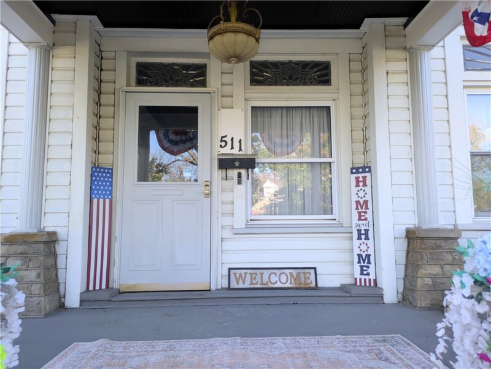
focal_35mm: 25
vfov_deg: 54.9
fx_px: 355
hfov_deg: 69.4
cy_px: 184
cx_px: 246
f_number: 1.89
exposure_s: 1/165
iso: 42
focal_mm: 5.43
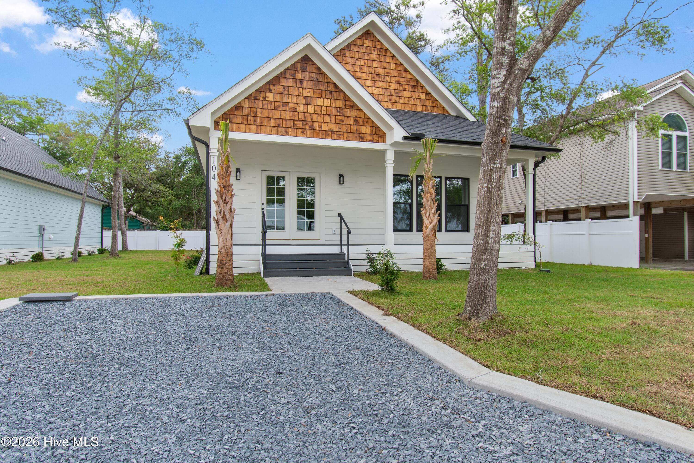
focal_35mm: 21
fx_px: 405
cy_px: 232
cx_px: 347
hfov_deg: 81.2
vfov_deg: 59.5
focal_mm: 14
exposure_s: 1/200
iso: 100
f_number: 7.1
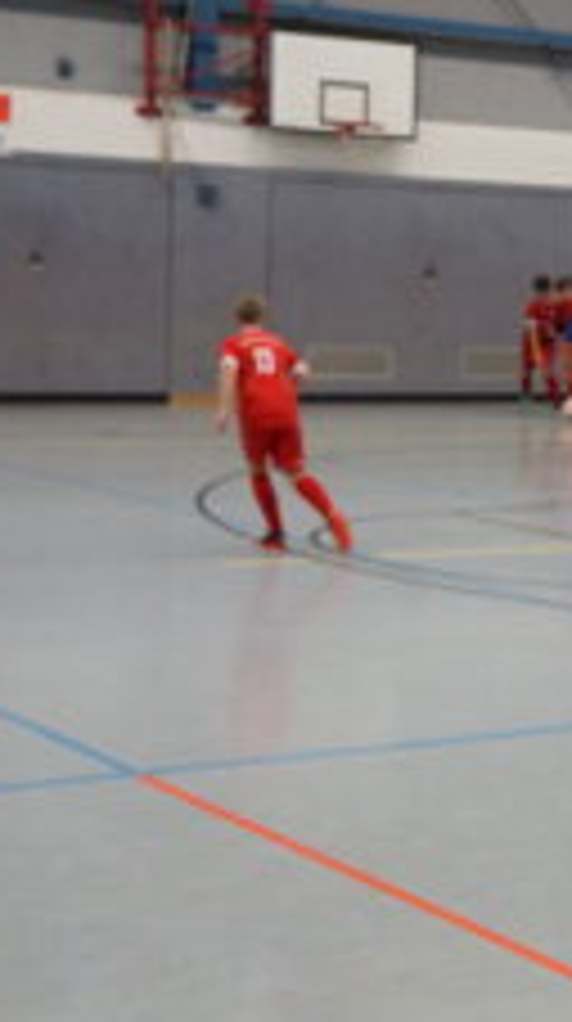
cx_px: 622
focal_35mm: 86
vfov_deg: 24.8
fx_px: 2326
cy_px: 545
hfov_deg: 13.7
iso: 1250
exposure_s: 1/60
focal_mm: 31
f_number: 7.1
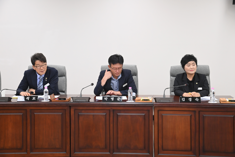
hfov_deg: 34.5
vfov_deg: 23.4
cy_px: 78
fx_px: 379
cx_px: 118
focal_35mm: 58
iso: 3200
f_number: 6.3
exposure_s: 1/250
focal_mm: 58
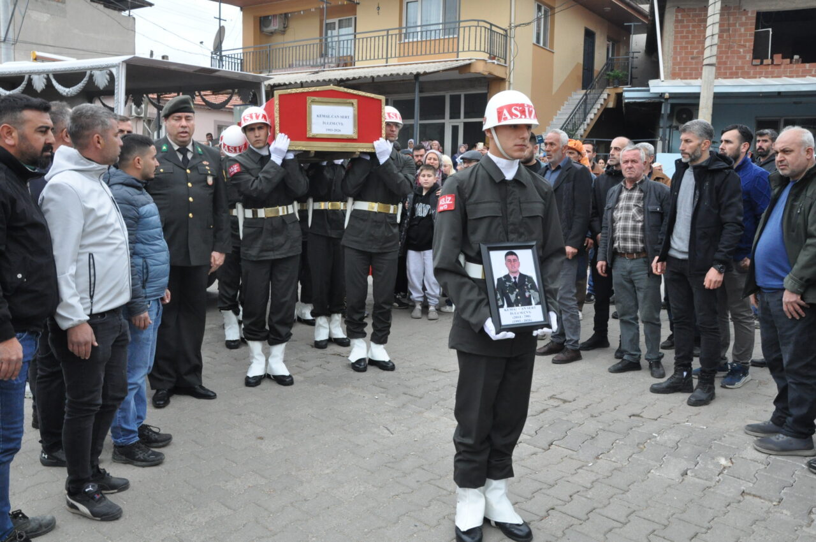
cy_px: 271
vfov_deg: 41.6
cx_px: 408
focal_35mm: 32
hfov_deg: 59.6
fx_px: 713
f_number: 14
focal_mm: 21
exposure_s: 1/200
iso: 1600
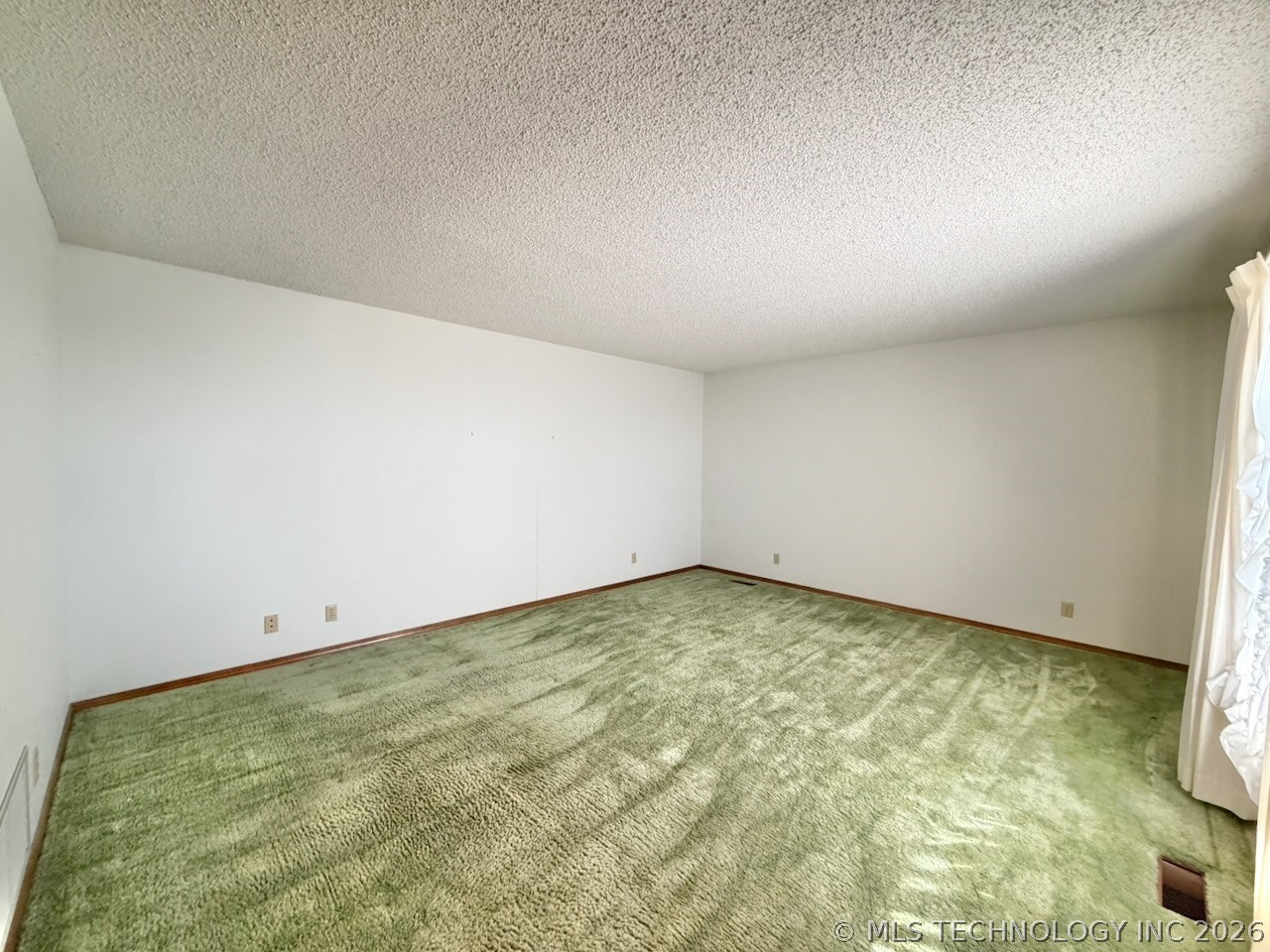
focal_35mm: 14
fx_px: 514
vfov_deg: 85.7
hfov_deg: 102.1
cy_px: 476
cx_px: 635
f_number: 2.2
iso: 500
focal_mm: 2.22
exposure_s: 1/60
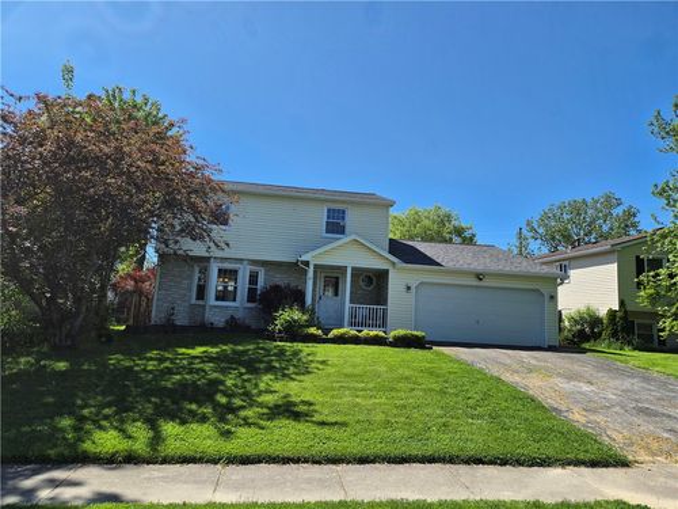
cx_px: 339
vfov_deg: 58.9
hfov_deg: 73.9
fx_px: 450
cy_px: 254
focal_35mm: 23
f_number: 1.8
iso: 80
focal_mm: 5.4
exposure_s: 1/5000
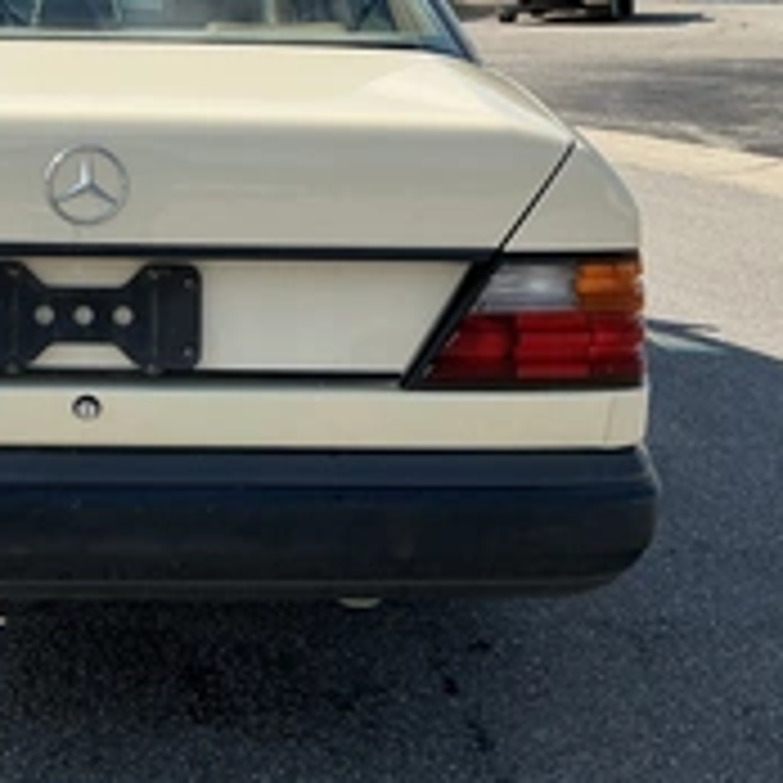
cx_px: 81
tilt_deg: -6.3
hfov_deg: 28.9
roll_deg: -0.6
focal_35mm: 57
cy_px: 194
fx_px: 1459
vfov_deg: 29.6
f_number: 1.8
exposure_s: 1/1848
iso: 25
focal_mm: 3
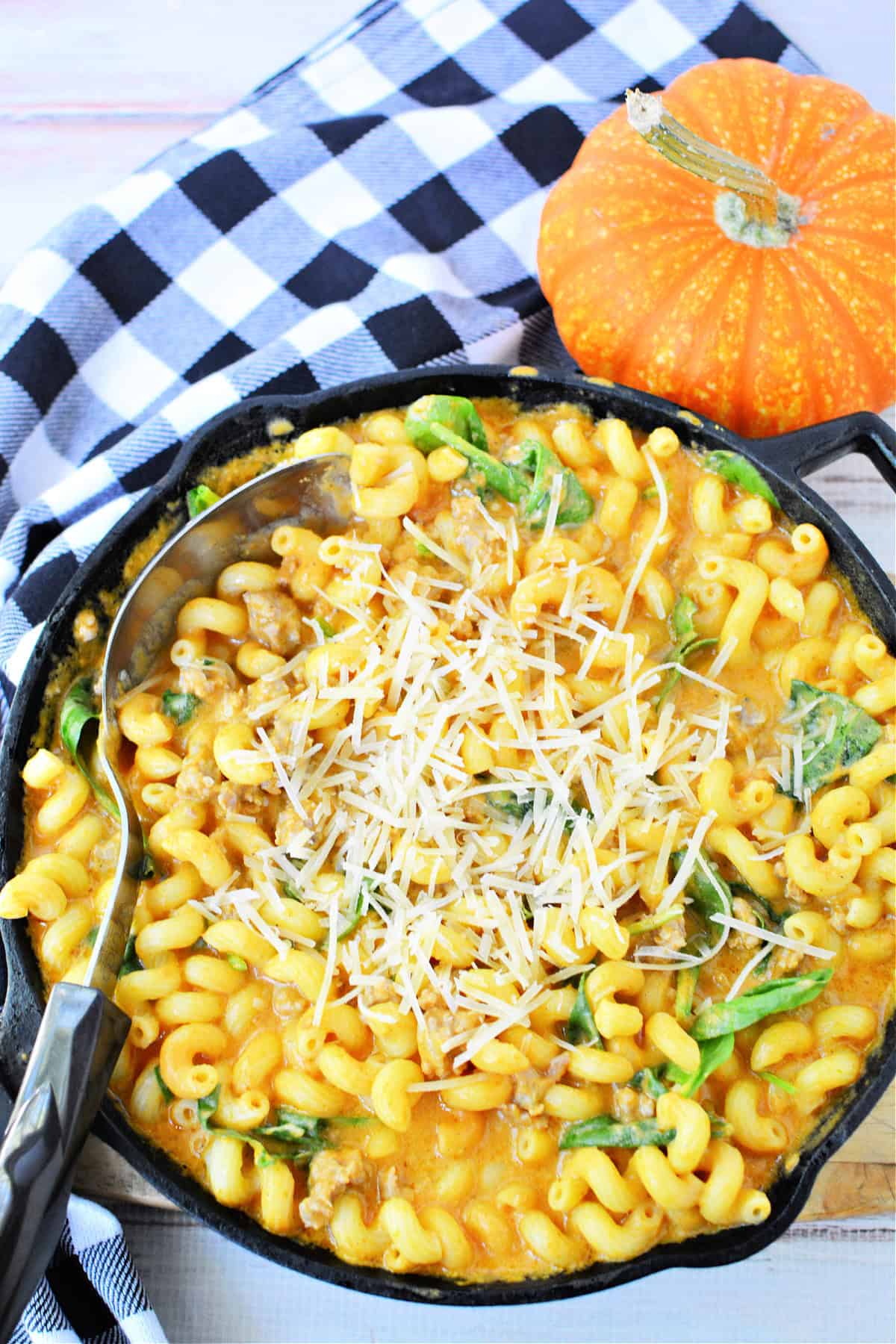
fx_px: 1960
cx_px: 448
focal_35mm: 52
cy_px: 672
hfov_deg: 25.8
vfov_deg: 37.9
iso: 800
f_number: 4
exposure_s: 1/60
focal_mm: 35
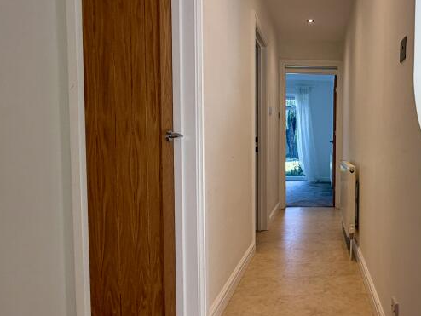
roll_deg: -0.3
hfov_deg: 56.2
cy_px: 162
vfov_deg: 48.3
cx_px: 349
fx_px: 353
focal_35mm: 29
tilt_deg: -3.6
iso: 80
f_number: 2.2
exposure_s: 1/121
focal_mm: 2.22
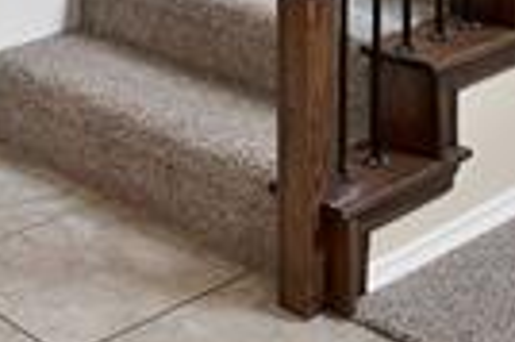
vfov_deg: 12.8
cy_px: -363
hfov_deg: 22.2
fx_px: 1314
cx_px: 269
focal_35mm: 92
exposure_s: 1/80
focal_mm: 12
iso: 640
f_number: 2.8
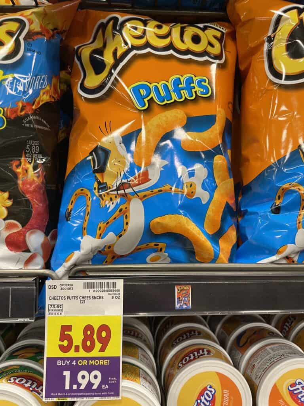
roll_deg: +0.3
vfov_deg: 67.3
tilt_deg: +0.3
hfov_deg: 53.1
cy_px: 203
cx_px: 152
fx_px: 304
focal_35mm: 26
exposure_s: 1/60
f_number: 1.6
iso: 80
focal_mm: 4.2
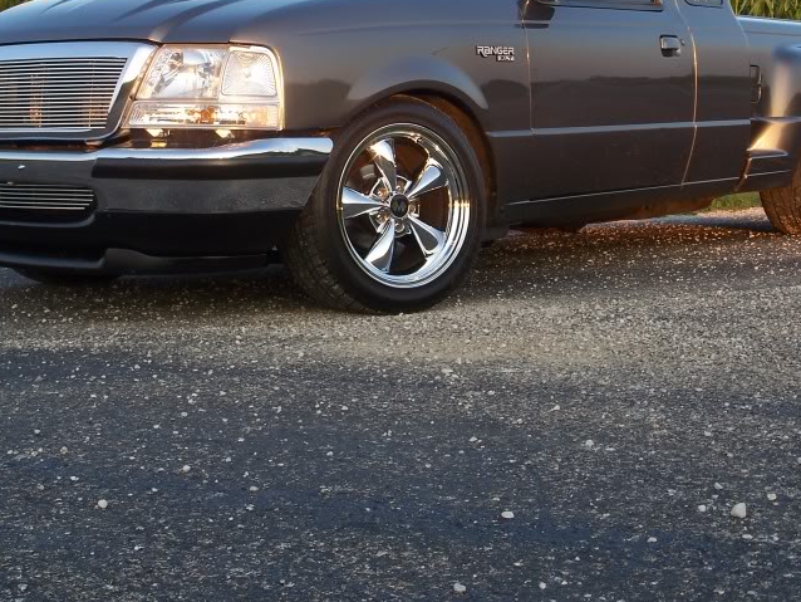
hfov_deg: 28.2
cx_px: 389
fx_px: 1597
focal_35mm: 69
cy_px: 167
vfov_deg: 21.2
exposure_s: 1/100
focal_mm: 9.1
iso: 64
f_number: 3.2
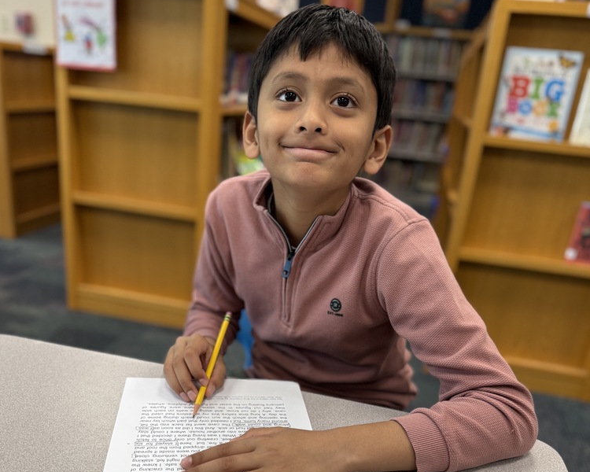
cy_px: 319
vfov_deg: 45.0
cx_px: 289
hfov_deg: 55.7
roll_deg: -5.9
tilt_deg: -22.6
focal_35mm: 32
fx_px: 559
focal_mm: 6.76
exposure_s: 1/120
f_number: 1.78
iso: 200
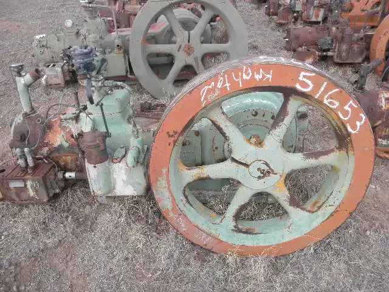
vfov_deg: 49.7
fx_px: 315
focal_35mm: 28
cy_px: 146
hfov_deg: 63.4
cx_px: 194
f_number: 3
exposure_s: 1/320
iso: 64
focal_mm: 5
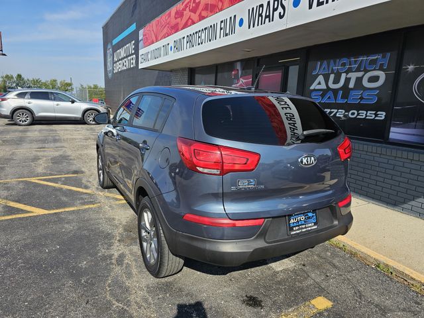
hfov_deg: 73.9
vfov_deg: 58.9
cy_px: 159
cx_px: 212
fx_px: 282
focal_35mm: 23
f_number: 1.7
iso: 10
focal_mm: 6.3
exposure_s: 1/582
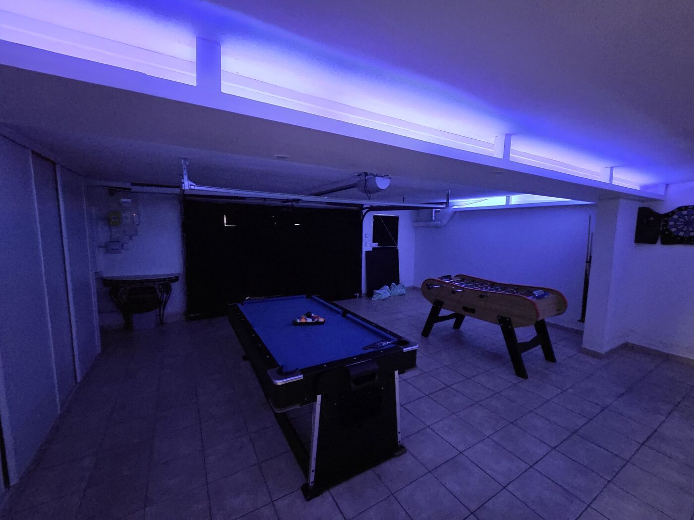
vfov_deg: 89.9
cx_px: 347
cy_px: 260
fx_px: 261
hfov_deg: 106.2
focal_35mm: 13
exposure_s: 1/25
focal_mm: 2.2
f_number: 2.2
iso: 3200
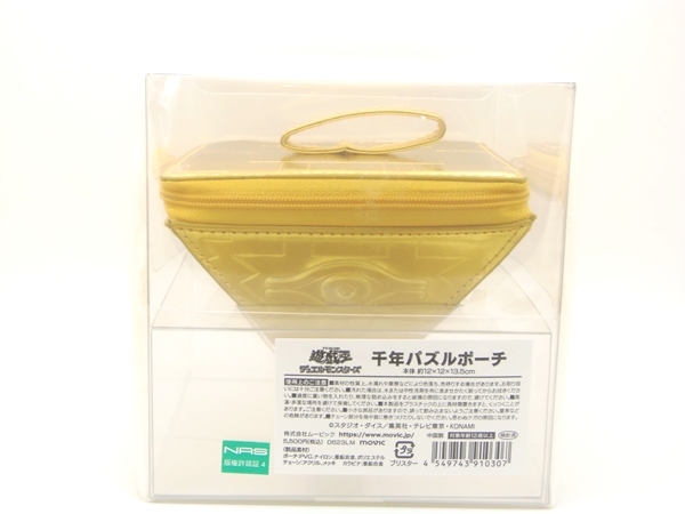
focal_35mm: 49
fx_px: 970
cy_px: 257
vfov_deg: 29.7
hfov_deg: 38.9
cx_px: 342
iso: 64
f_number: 3.8
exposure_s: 1/40
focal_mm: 9.1
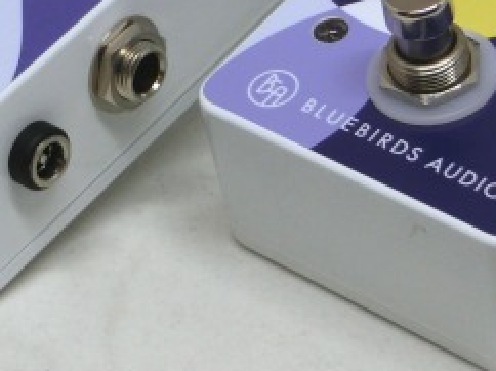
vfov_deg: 9.3
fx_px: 2276
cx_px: 295
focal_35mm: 159
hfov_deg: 12.4
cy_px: 41
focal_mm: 10.7
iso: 160
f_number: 5
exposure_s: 1/125
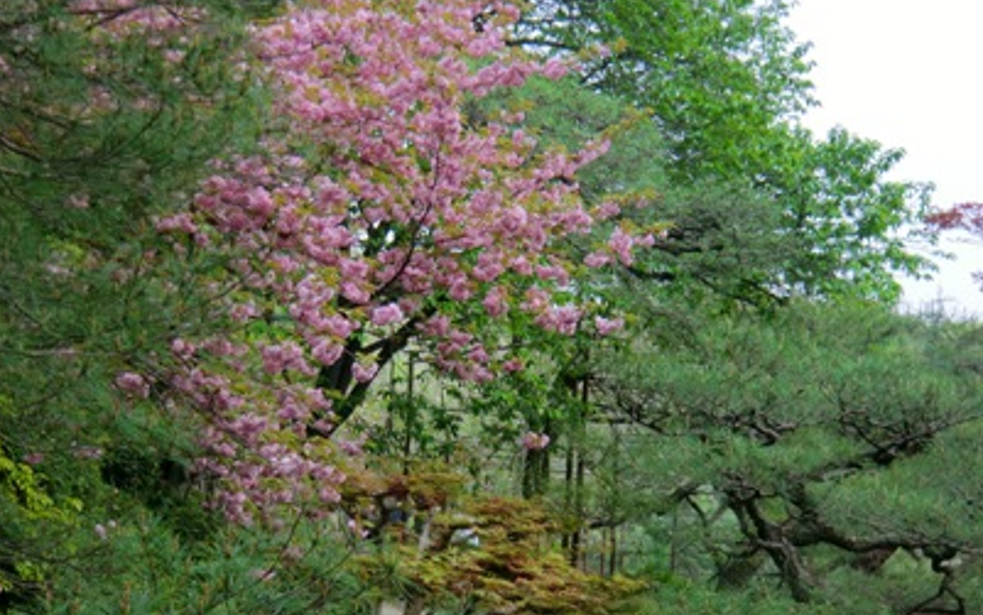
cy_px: 292
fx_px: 2064
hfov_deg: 26.8
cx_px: 512
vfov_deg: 17.0
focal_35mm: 77
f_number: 4.4
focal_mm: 11.6
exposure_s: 1/125
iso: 64
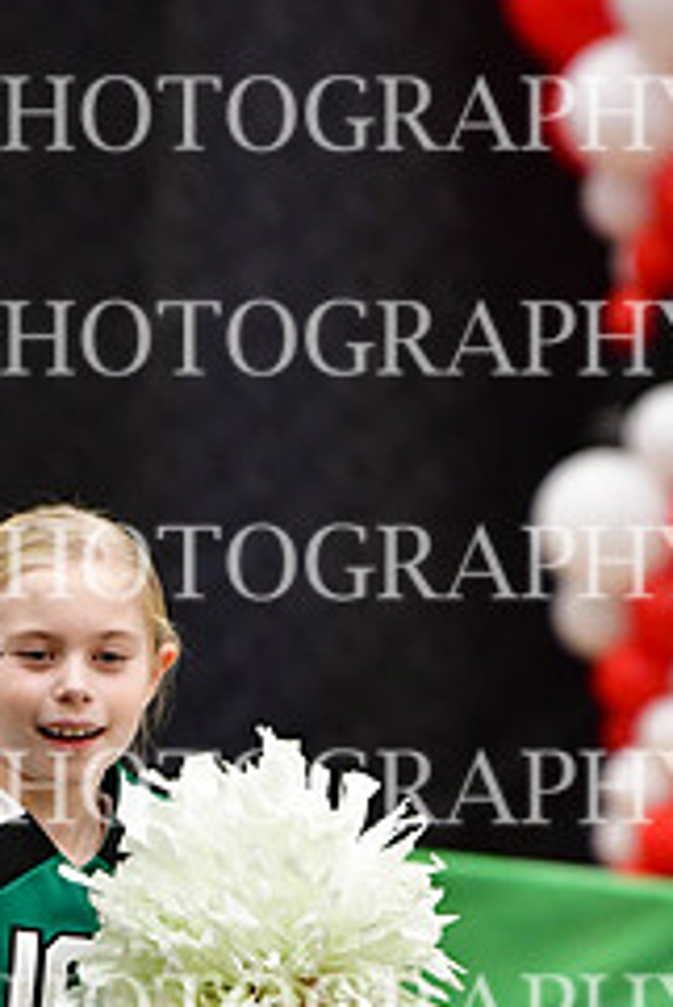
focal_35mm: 722
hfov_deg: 1.9
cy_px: 1124
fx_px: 20215
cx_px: -86
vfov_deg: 2.9
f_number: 3.5
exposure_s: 1/500
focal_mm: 200
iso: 4000
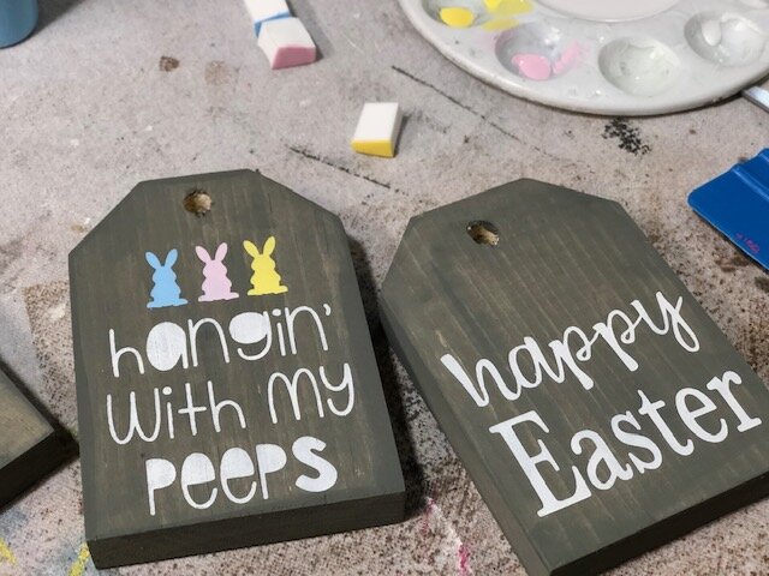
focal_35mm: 57
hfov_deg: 33.8
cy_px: 288
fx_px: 1266
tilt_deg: -52.9
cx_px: 384
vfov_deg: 25.7
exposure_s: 1/30
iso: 80
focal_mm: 6.6
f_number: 2.8
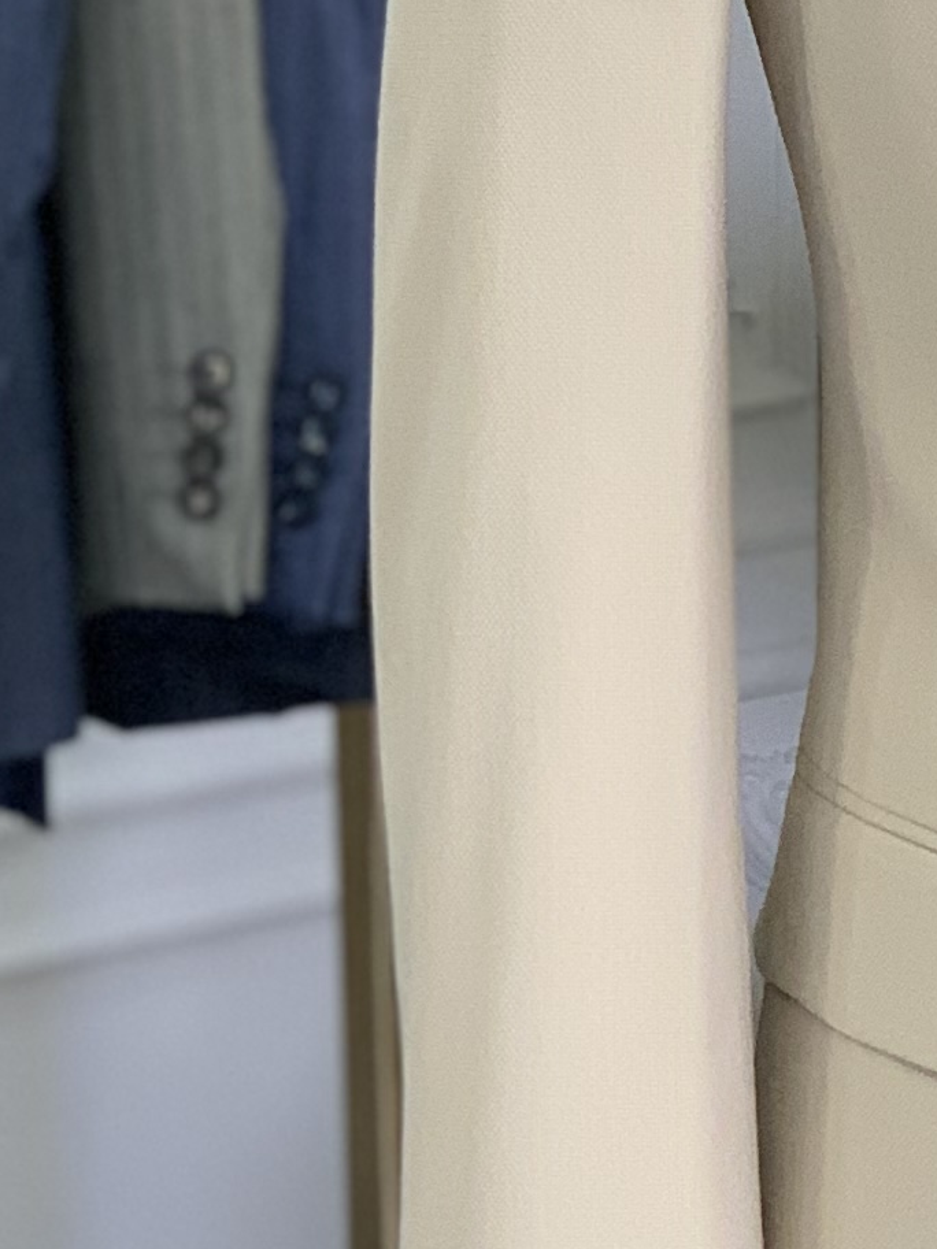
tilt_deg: -9.1
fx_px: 8301
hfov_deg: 6.3
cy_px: 518
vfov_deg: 8.6
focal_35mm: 230
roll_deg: -1.5
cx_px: 1622
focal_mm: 6
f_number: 2.4
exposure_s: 1/122
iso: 125
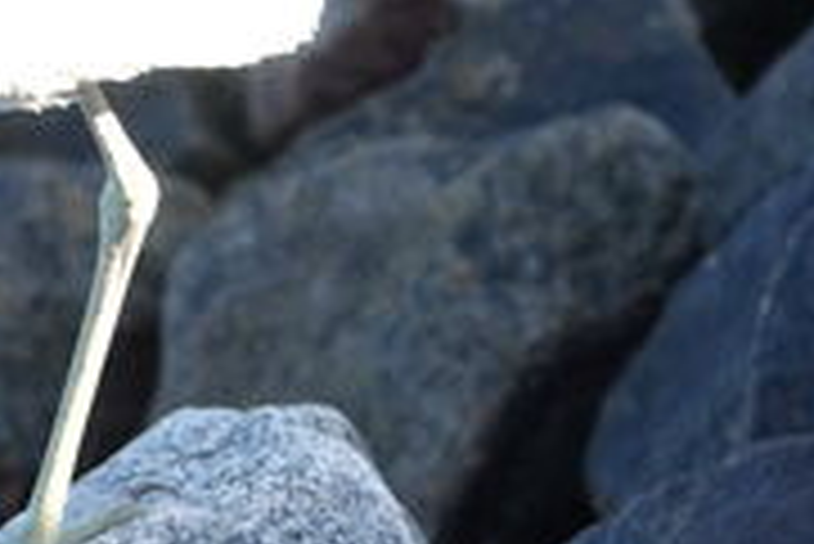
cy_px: 303
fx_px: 36681
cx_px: -148
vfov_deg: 0.8
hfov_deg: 1.3
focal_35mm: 1621
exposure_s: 1/250
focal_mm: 167.98
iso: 250
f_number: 4
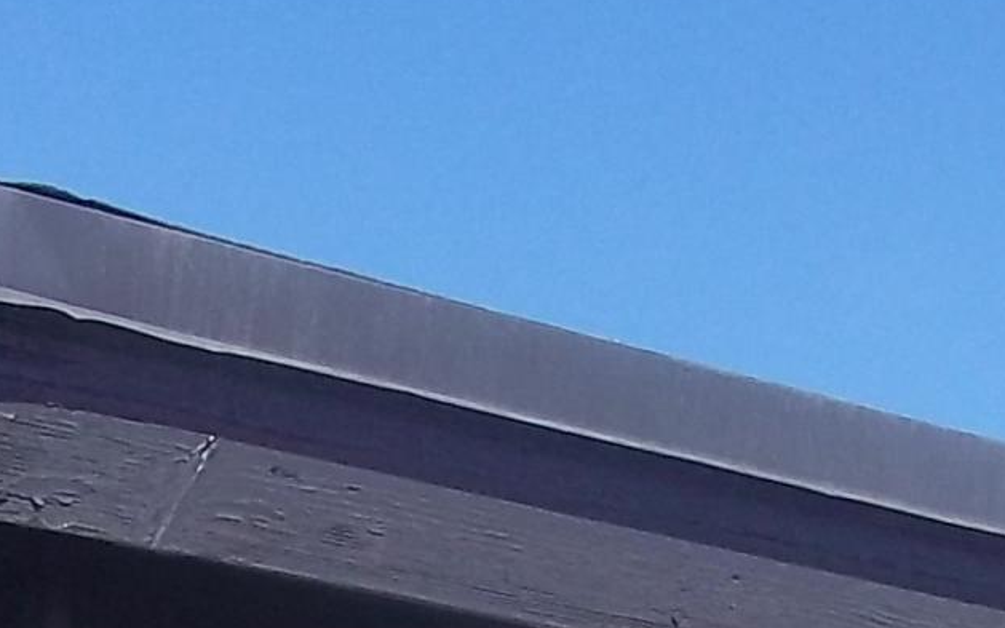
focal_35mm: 182
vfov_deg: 6.9
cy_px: 1443
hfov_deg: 11.4
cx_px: 930
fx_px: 4984
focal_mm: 6.5
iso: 80
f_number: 8
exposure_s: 1/200
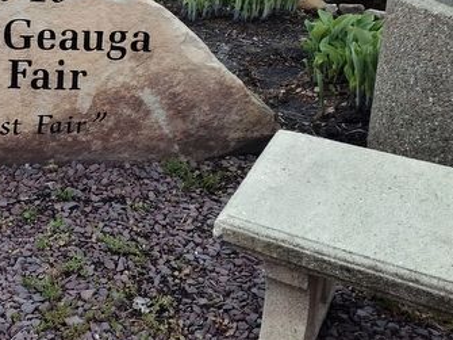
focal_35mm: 55
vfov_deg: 25.9
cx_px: 8
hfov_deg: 32.4
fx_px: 719
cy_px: 47
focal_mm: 5.56
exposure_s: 1/60
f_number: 1.8
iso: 650
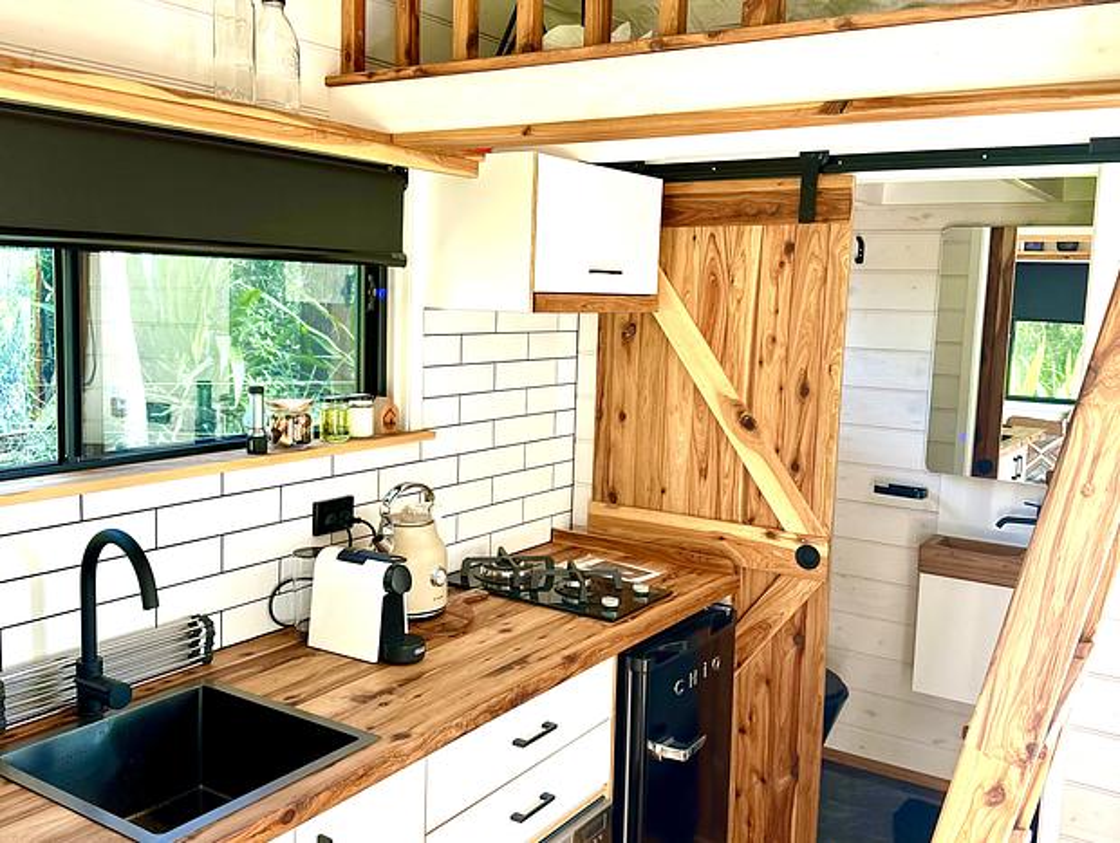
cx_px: 560
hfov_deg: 71.5
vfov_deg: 56.9
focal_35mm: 24
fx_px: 778
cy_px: 422
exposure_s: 1/121
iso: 125
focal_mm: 6.86
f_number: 1.78
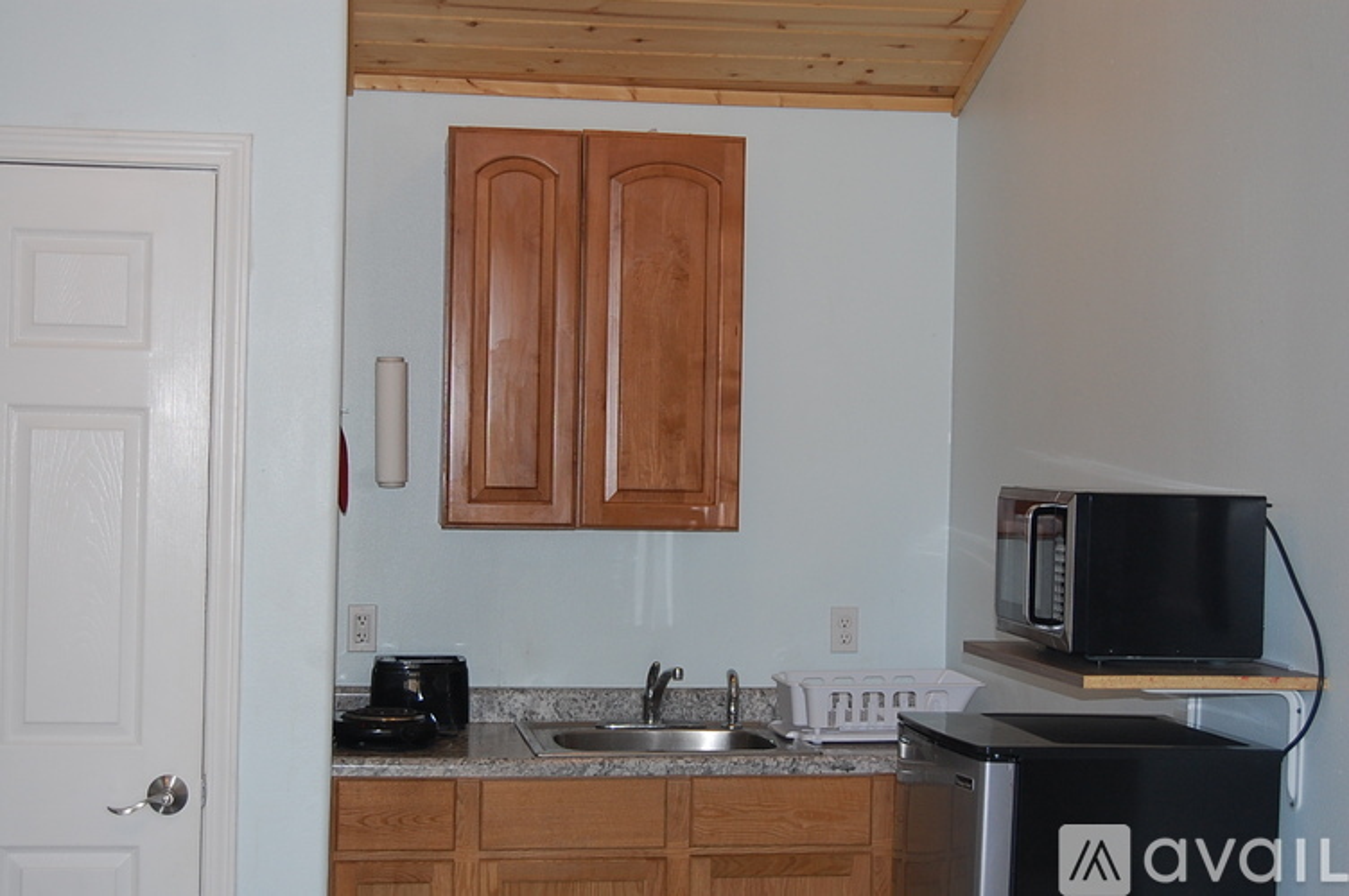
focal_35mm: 57
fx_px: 2134
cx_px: 674
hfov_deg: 35.1
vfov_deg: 23.7
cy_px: 448
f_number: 5
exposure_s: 1/60
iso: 400
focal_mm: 38
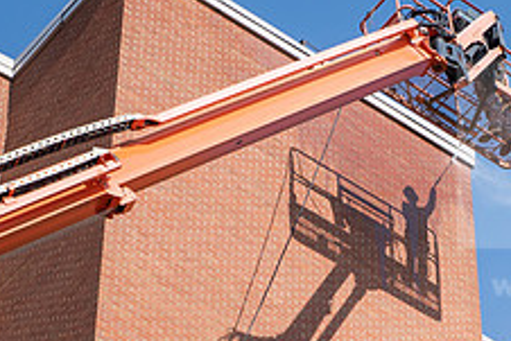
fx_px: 2258
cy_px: 333
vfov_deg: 8.6
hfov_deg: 12.9
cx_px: 389
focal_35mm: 159
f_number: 7.1
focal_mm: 62
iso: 200
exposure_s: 1/640
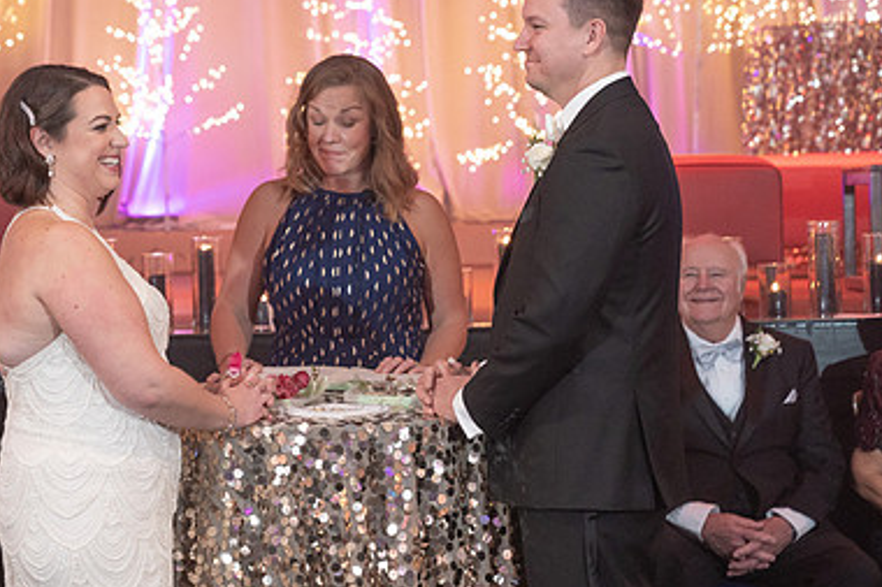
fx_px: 2620
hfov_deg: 19.1
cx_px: 350
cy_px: 245
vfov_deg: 12.8
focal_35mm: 107
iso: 4000
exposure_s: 1/100
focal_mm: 70
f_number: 4
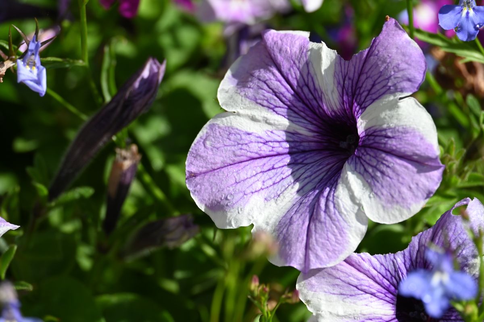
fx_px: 5041
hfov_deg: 5.5
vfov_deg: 3.7
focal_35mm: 375
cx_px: 242
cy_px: 161
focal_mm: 250
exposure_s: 1/640
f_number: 8
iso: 200
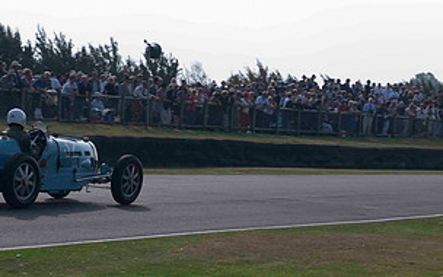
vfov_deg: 9.6
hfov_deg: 15.3
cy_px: 194
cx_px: 286
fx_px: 1642
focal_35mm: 136
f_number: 8
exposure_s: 1/1000
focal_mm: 70
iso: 500
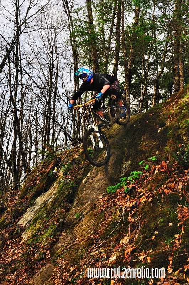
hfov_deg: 41.6
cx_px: 94
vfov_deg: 59.6
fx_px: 249
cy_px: 142
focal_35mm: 32
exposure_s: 1/250
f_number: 25
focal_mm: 21
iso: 1000
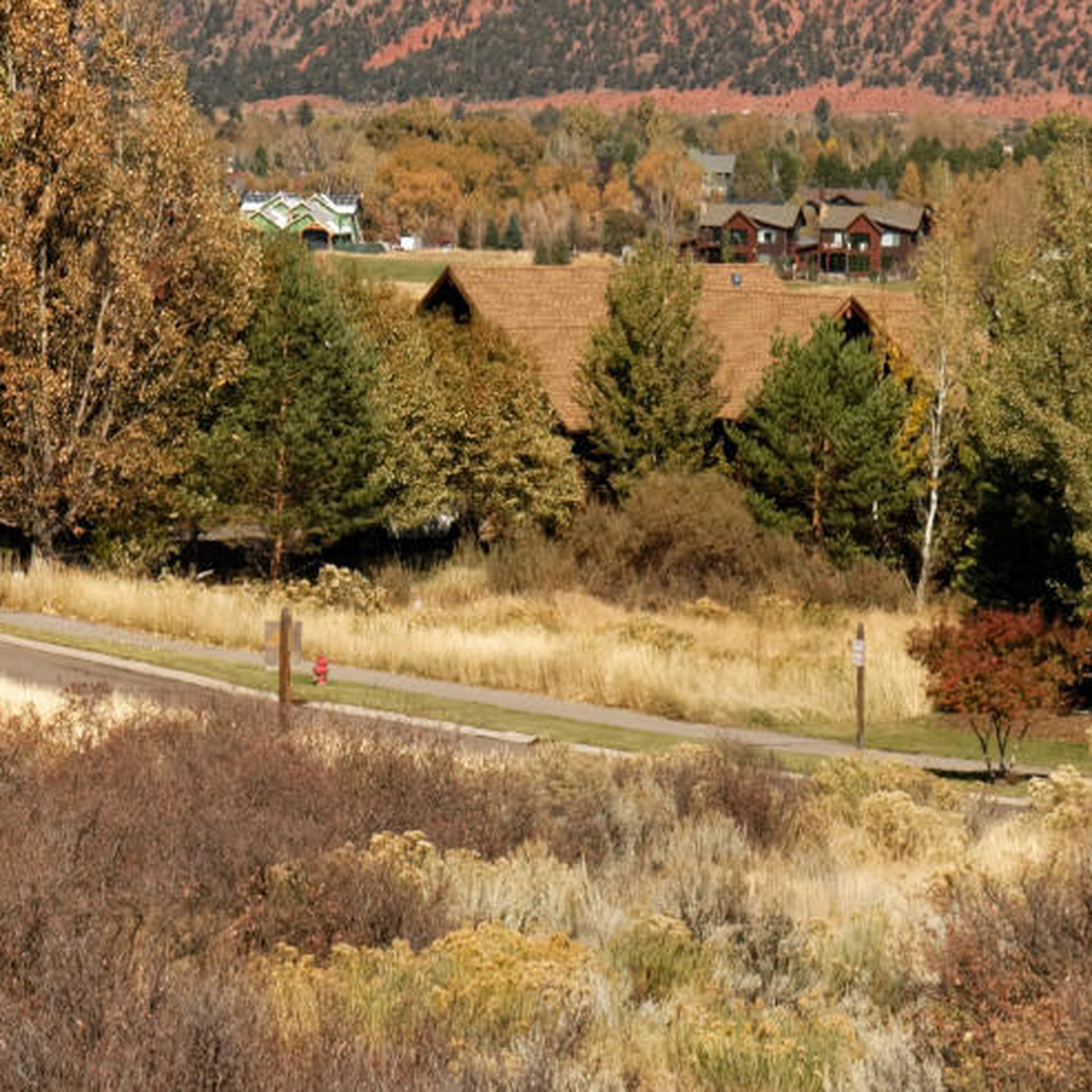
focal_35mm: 181
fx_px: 6460
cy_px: 423
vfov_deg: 9.7
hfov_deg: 9.6
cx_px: -7
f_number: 8
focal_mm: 35
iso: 100
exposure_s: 1/400
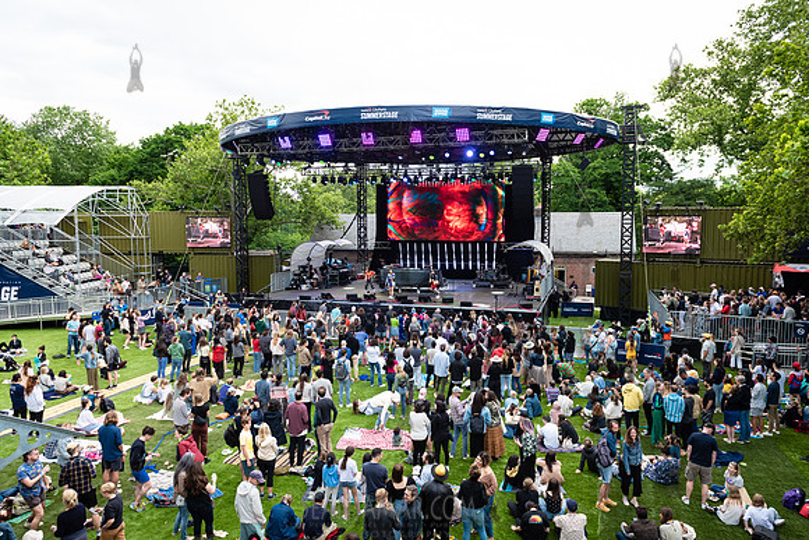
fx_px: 572
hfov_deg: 70.5
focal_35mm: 25
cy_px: 269
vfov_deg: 50.5
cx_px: 418
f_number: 4.5
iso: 500
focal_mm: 24
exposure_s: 1/250
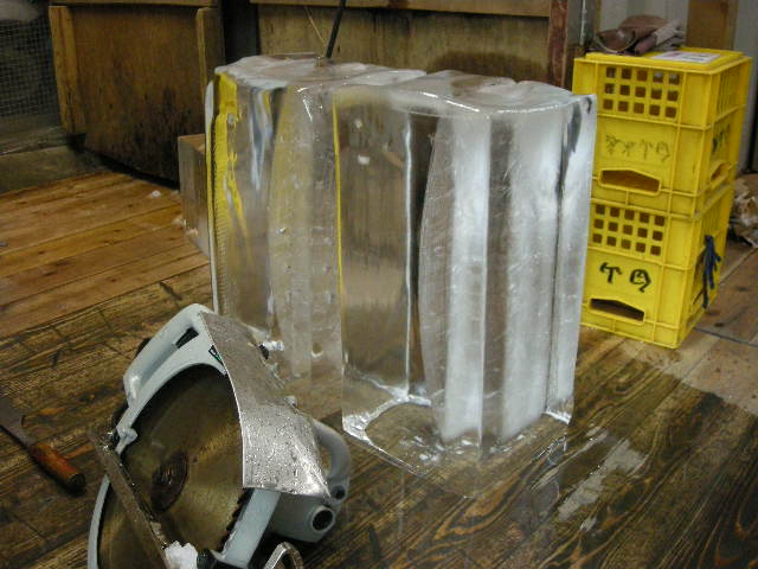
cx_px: 379
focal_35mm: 35
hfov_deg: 52.6
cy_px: 284
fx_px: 766
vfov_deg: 40.7
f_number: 2.8
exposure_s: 1/44.8
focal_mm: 5.7
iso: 400
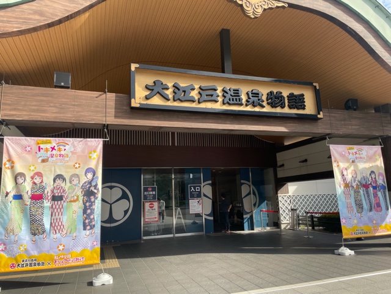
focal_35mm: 26
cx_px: 196
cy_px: 147
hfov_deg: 67.3
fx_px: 294
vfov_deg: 53.1
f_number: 1.6
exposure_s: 1/1401
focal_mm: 4.2
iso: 32
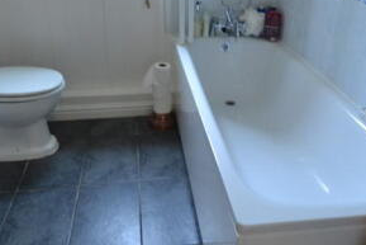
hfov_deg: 55.8
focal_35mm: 34
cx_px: 182
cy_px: 76
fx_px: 346
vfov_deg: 38.3
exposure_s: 1/3
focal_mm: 10
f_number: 3.5
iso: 200
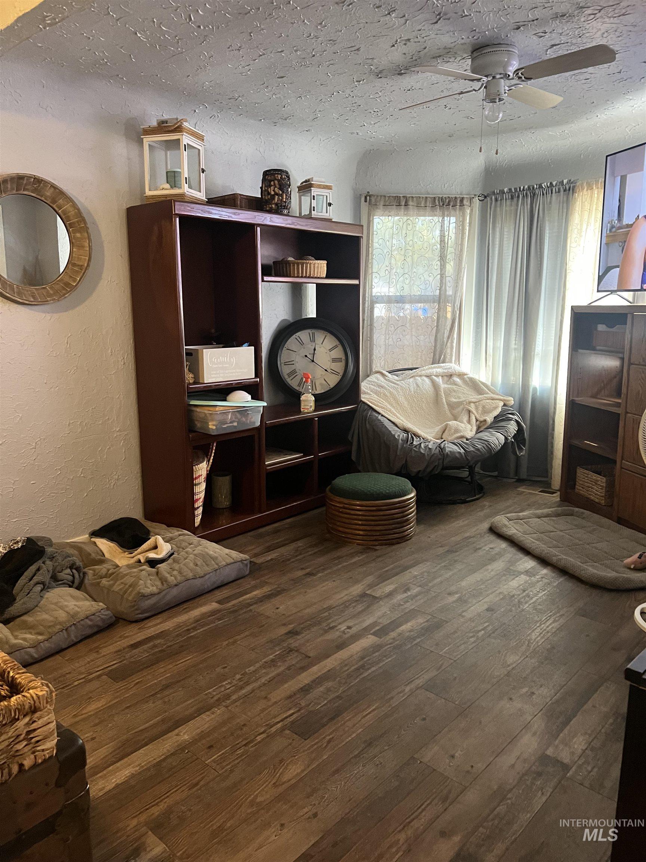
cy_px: 431
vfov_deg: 67.3
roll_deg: +0.9
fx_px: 647
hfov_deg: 53.1
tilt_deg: -9.6
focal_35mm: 26
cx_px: 323
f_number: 1.5
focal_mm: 5.7
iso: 400
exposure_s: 1/45
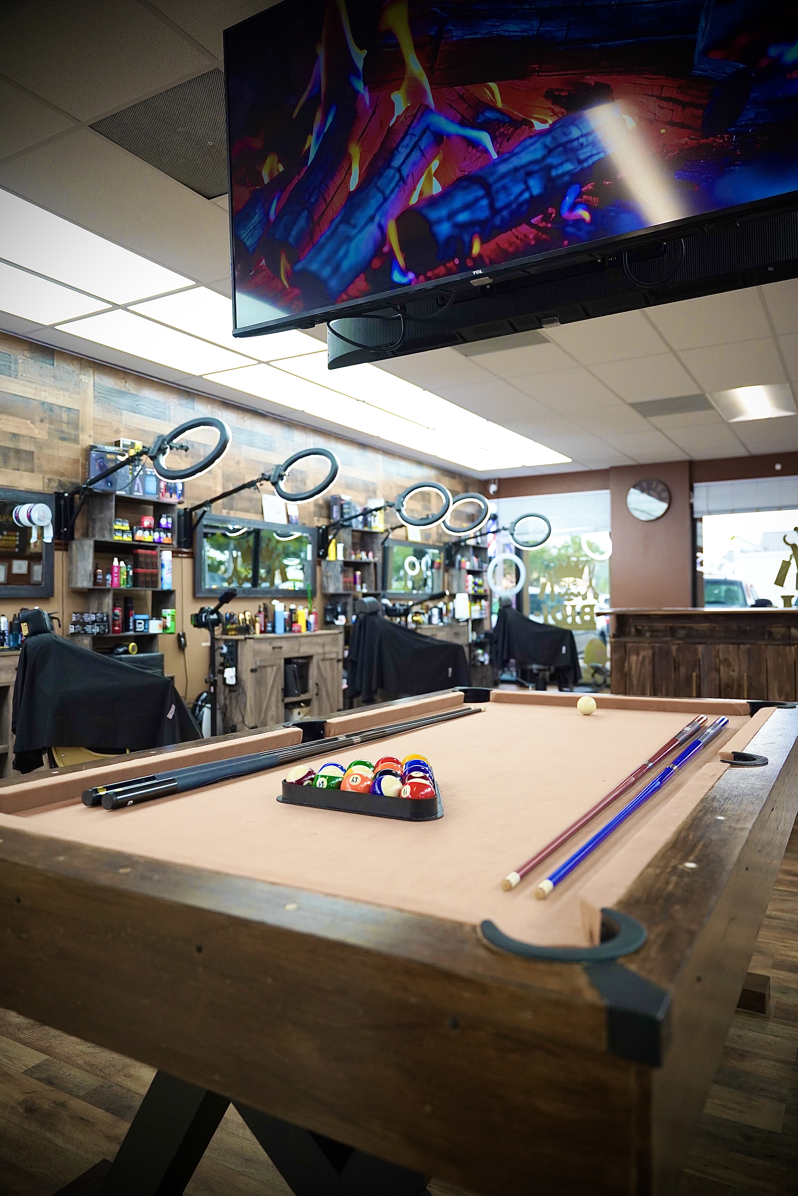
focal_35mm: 24
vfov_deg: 73.7
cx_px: 399
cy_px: 598
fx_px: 798
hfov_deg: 53.1
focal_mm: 24
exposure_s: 1/250
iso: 2000
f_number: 2.8
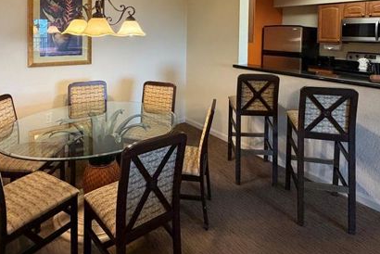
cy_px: 42
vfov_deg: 47.8
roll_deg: -1.1
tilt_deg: -2.1
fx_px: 264
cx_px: 189
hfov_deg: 71.5
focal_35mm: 25
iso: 320
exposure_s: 1/60
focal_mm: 2.22
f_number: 2.2
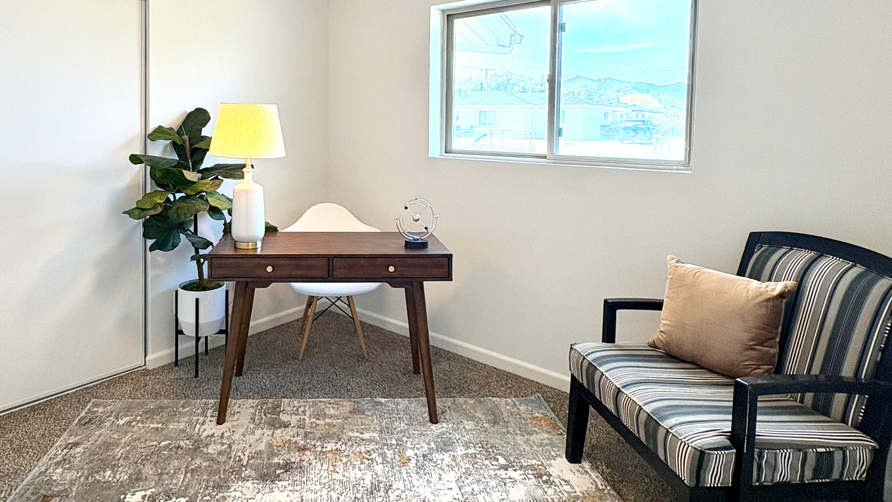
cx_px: 347
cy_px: 148
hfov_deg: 77.6
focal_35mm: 23
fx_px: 544
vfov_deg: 48.3
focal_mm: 2.22
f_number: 2.2
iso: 80
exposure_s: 1/131
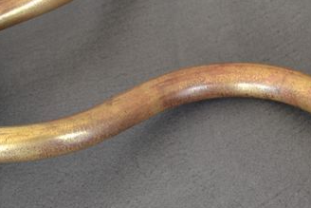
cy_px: 51
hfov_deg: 13.6
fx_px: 1279
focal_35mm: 148
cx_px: 342
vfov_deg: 9.3
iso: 400
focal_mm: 30
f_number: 5.6
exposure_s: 1/125
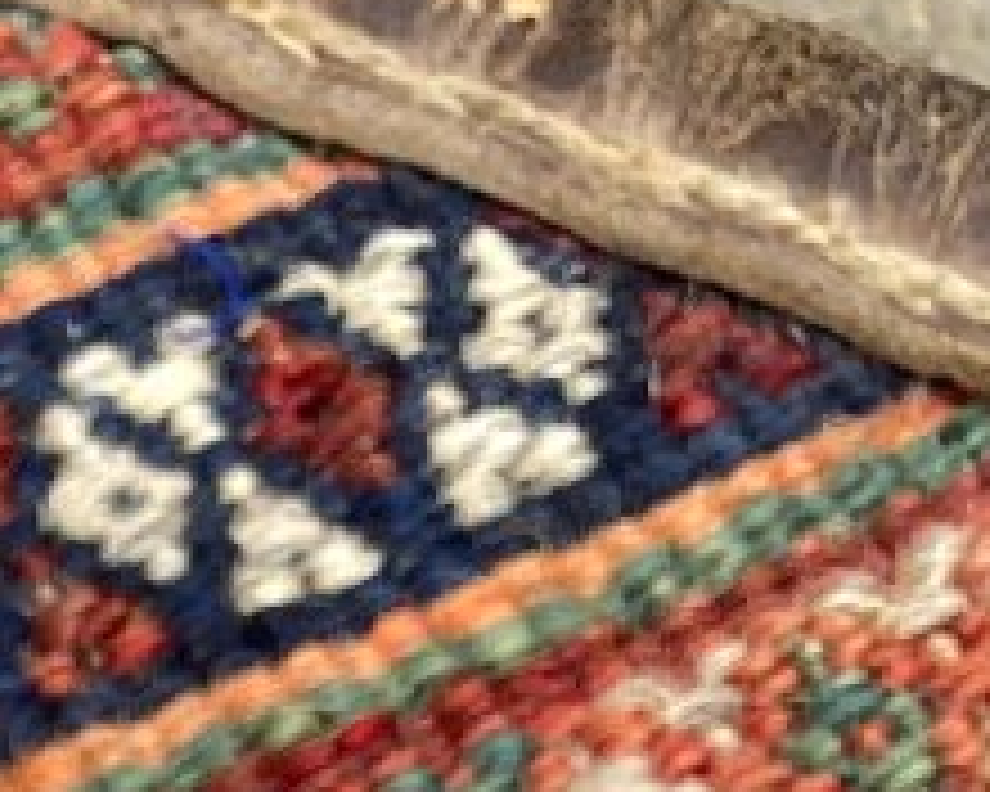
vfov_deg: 8.8
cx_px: -860
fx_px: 4366
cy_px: 2272
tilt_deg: -61.7
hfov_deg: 11.8
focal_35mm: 149
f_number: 1.8
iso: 40
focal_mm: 3.99
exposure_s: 1/121
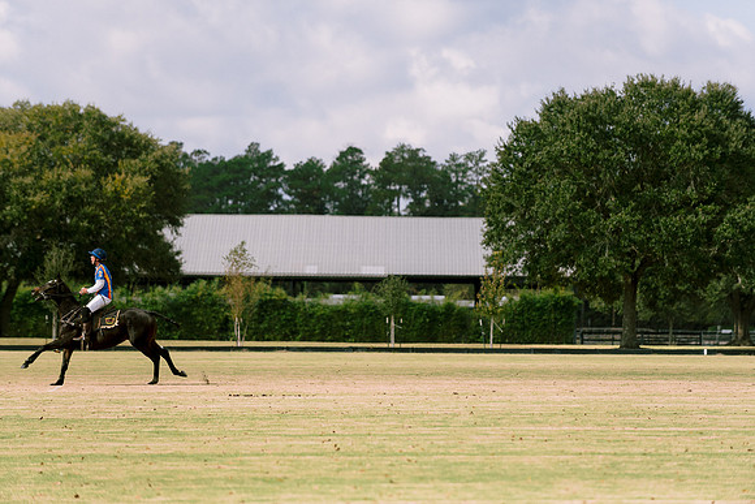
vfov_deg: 9.5
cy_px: 252
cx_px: 389
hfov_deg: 14.2
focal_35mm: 144
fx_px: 3026
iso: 200
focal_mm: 140
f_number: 4
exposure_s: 1/2500
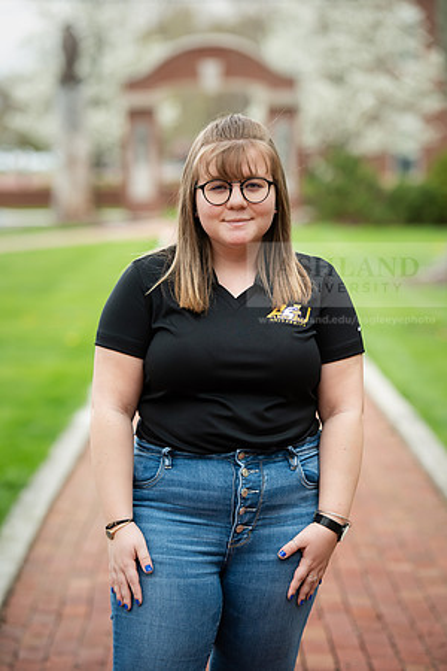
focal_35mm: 135
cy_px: 336
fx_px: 2514
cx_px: 224
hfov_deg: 10.2
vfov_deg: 15.2
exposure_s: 1/200
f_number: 4
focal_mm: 135
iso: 64
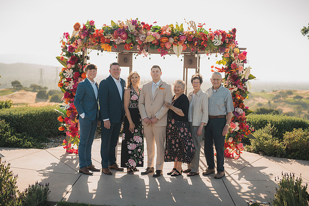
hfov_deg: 39.6
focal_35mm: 50
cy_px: 103
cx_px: 154
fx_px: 429
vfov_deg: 27.0
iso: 50
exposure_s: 1/1000
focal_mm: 50
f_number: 2
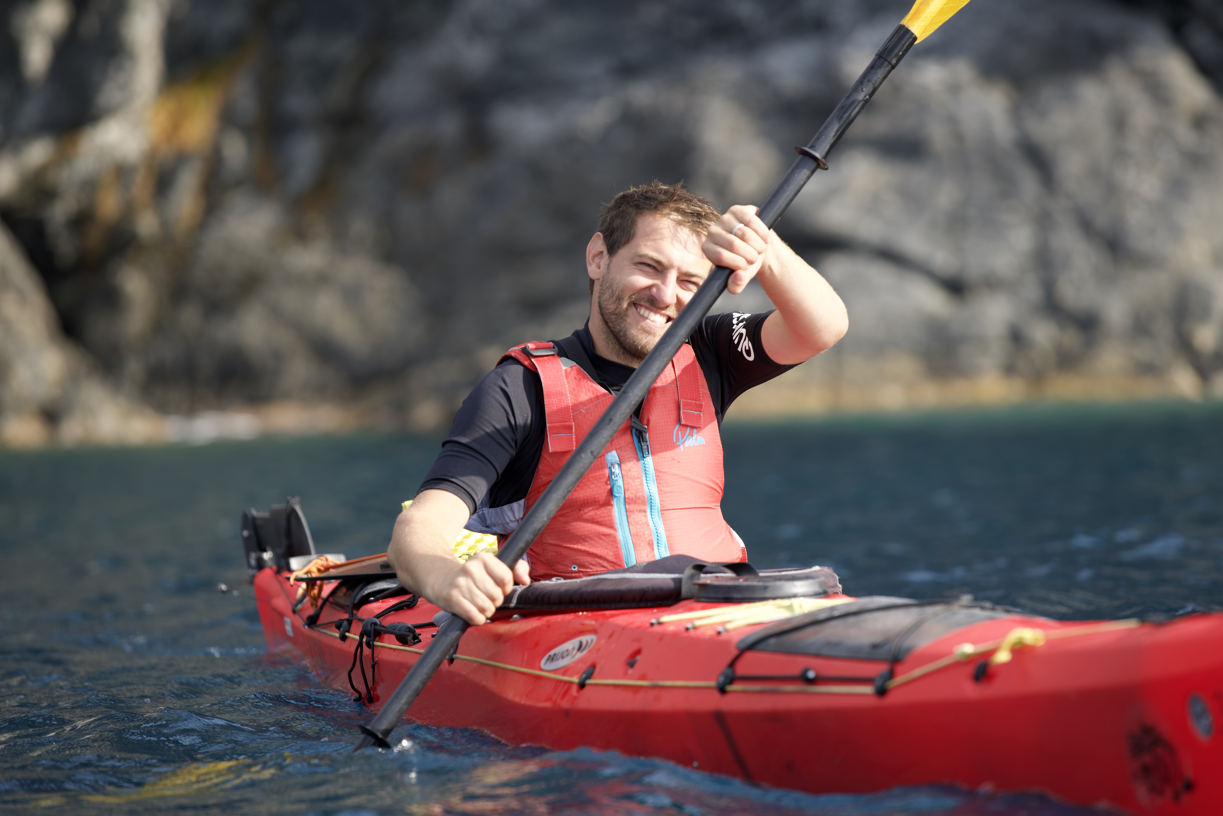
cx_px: 612
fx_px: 6794
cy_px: 408
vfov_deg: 6.9
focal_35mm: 200
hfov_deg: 10.3
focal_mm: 200
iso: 100
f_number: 4
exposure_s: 1/320
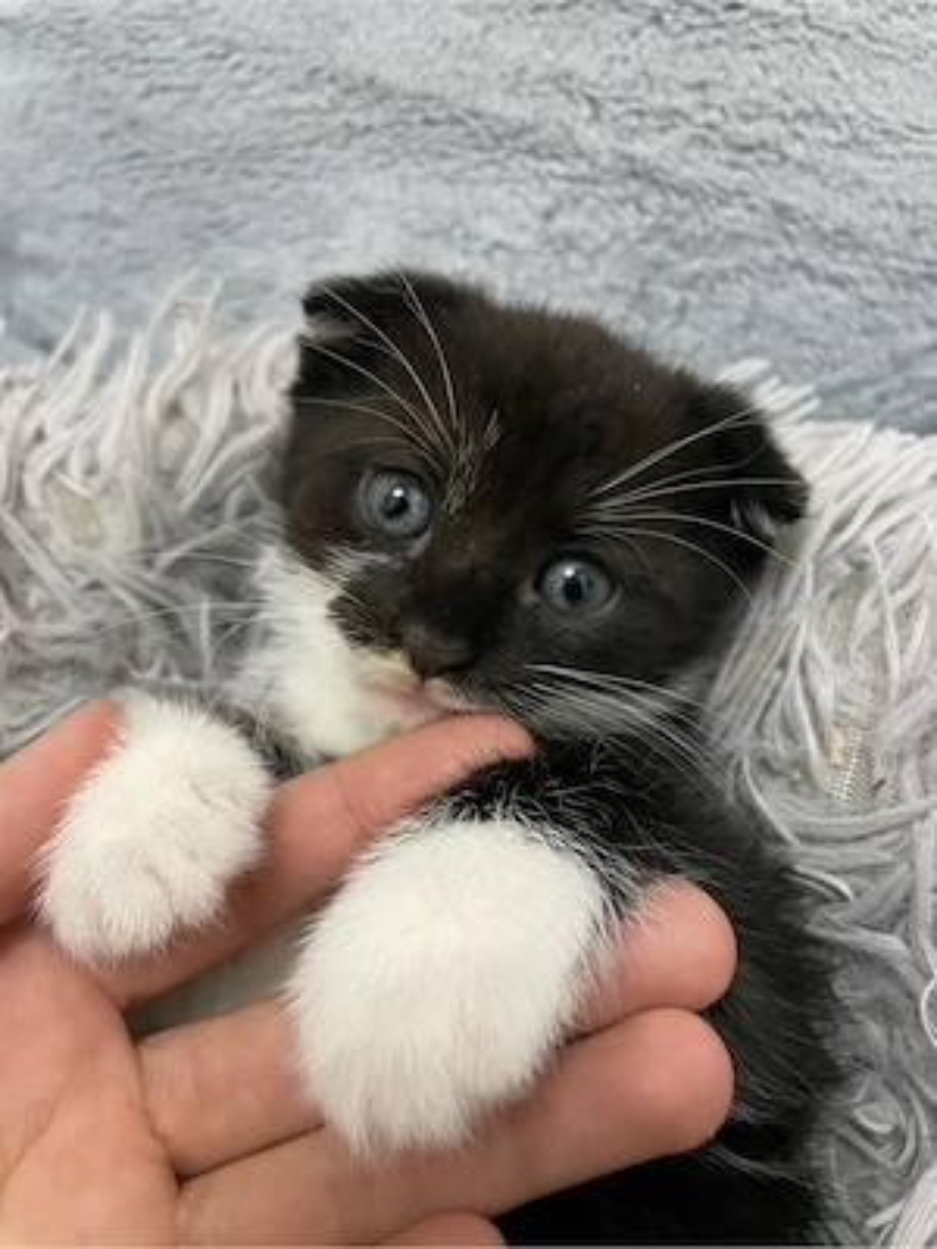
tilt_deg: -33.9
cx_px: 468
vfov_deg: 67.3
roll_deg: +3.5
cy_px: 624
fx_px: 938
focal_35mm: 26
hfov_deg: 53.1
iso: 500
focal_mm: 4.2
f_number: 1.6
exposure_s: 1/60
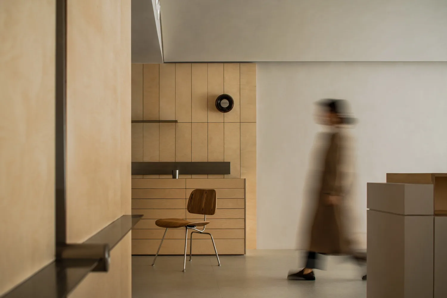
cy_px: 149
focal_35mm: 45
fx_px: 559
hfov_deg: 43.6
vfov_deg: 29.9
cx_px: 224
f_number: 5
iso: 100
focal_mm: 45
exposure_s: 1/6
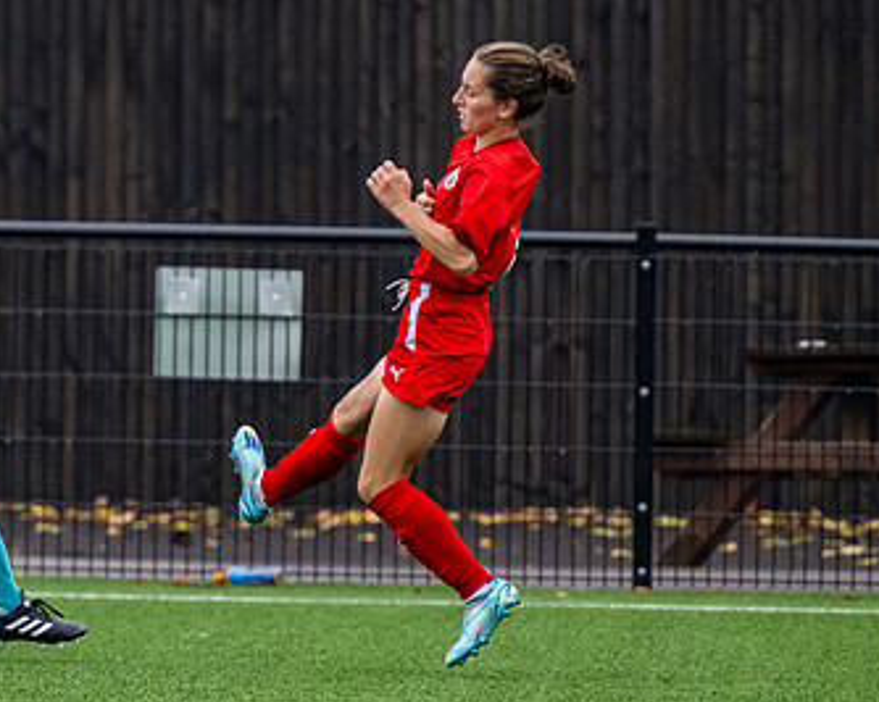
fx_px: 21040
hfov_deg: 2.4
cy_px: 332
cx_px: 128
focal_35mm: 809
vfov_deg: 1.9
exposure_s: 1/2000
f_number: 4
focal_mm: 240
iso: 800
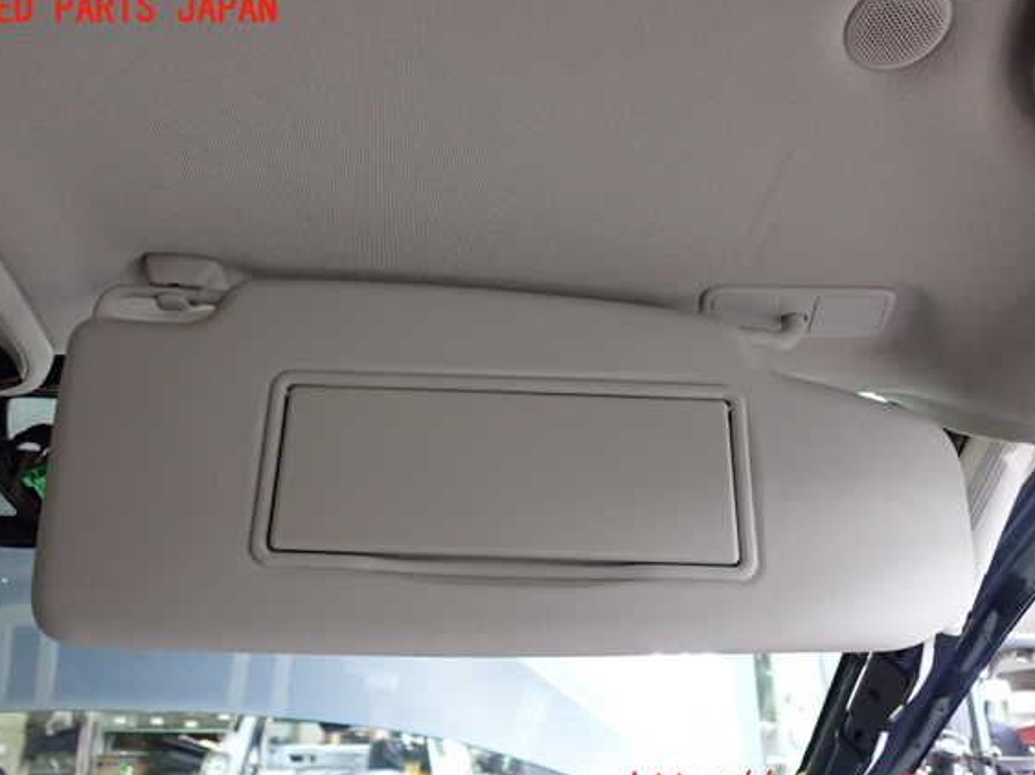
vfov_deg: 44.1
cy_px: 400
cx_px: 495
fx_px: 957
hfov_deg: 56.8
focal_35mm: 32
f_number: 2.3
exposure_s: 1/30
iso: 400
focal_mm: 5.4
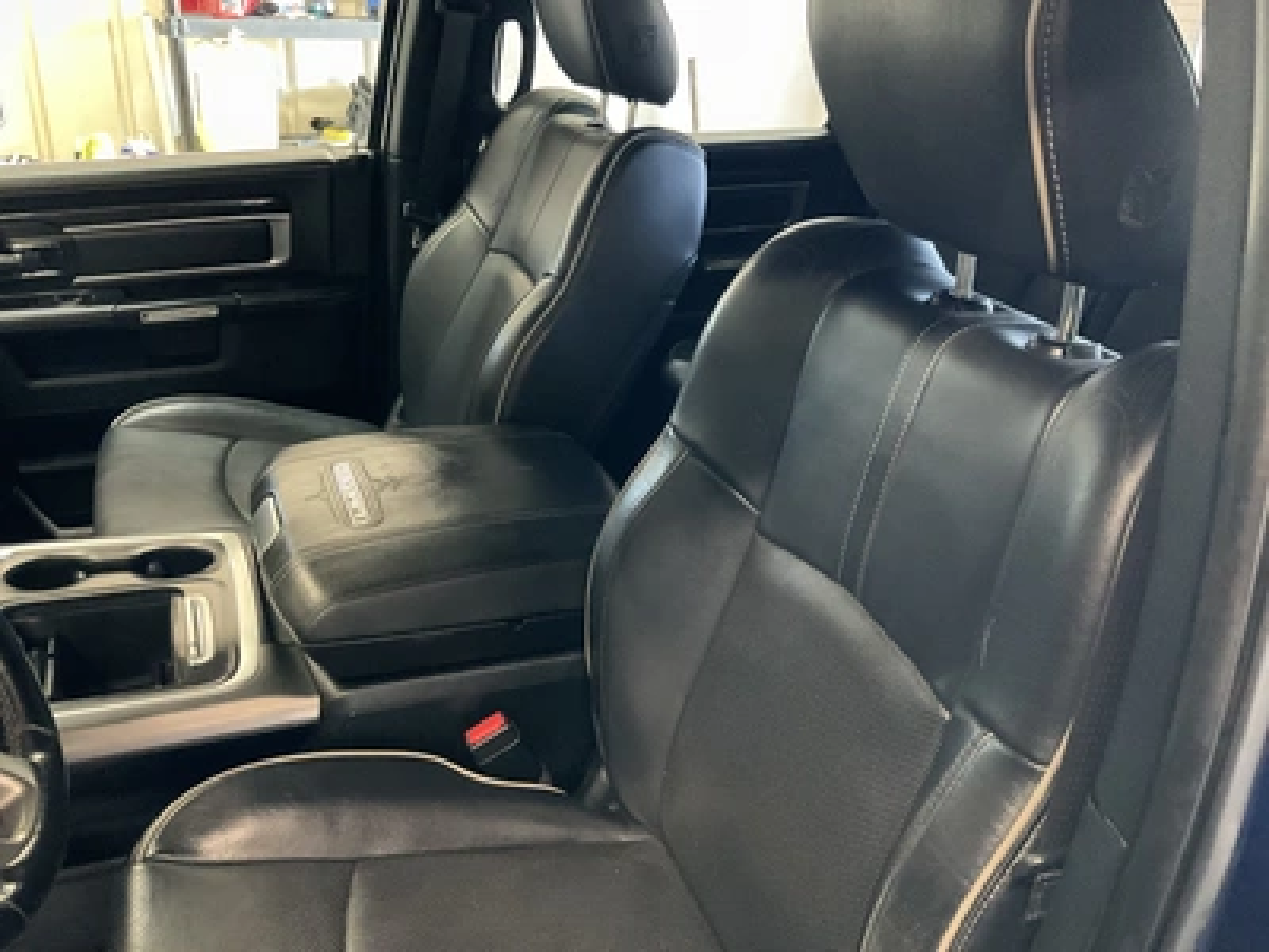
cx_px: 634
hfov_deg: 61.7
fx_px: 1063
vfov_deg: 48.2
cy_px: 476
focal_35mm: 29
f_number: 1.8
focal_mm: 3
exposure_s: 1/30
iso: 640
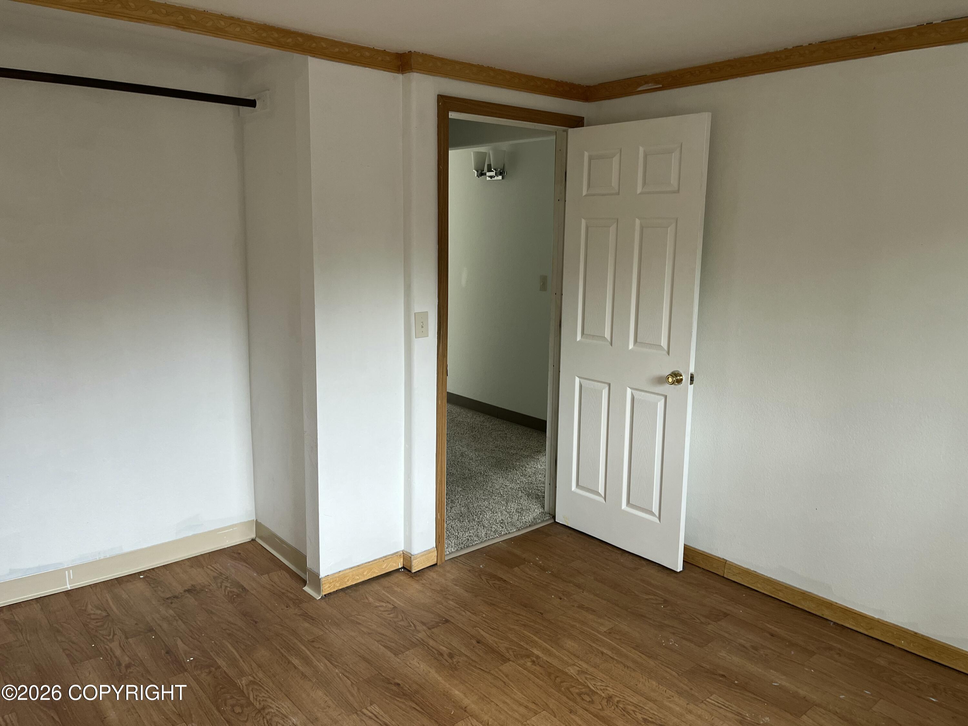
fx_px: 727
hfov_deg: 67.3
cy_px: 363
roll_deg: -1.4
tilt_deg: -9.1
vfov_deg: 53.1
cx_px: 484
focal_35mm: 26
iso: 64
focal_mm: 5.1
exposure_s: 1/60
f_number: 1.6
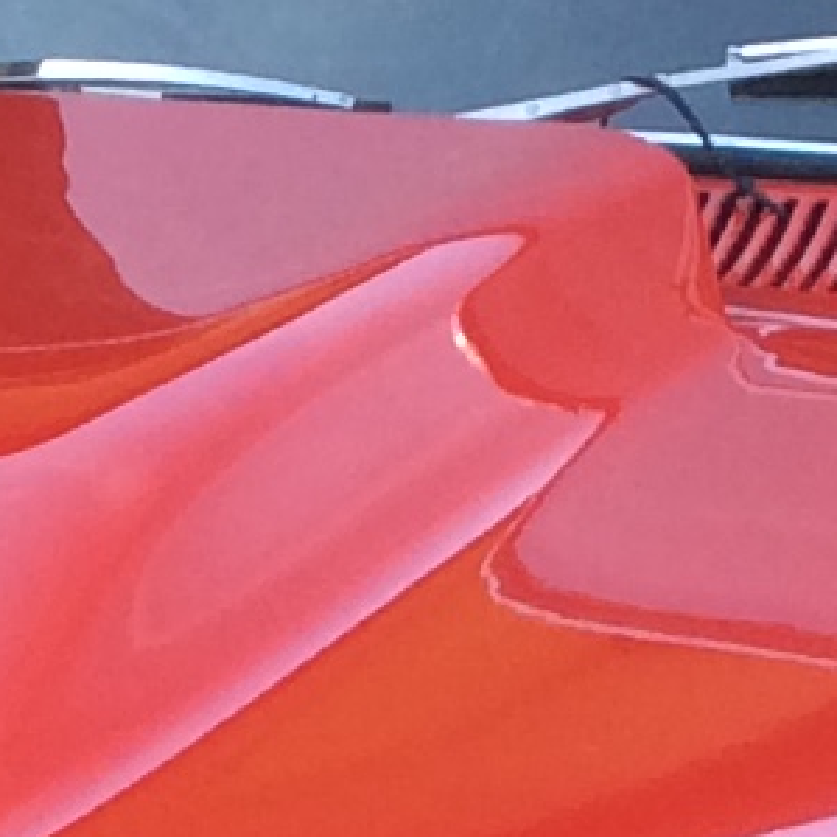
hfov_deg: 7.1
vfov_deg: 7.0
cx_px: -126
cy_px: 1316
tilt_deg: -17.4
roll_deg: +3.4
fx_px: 6702
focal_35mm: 245
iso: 32
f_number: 2.4
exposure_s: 1/195
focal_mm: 3.3
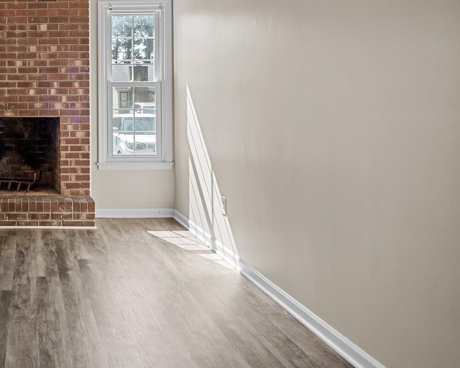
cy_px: 102
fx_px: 490
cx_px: 11
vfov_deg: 40.2
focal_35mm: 36
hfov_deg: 43.8
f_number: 4
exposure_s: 1/15
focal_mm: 9
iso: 200
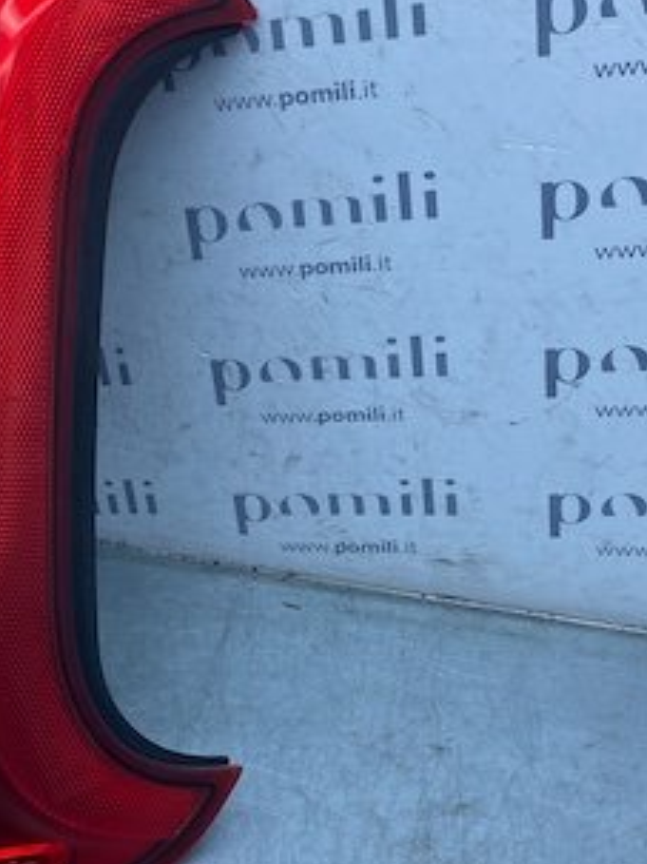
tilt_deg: -36.3
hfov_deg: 26.0
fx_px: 1372
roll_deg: +0.5
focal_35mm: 55
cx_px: 123
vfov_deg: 34.9
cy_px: 473
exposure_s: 1/852
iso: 32
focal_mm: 4.25
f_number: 1.8
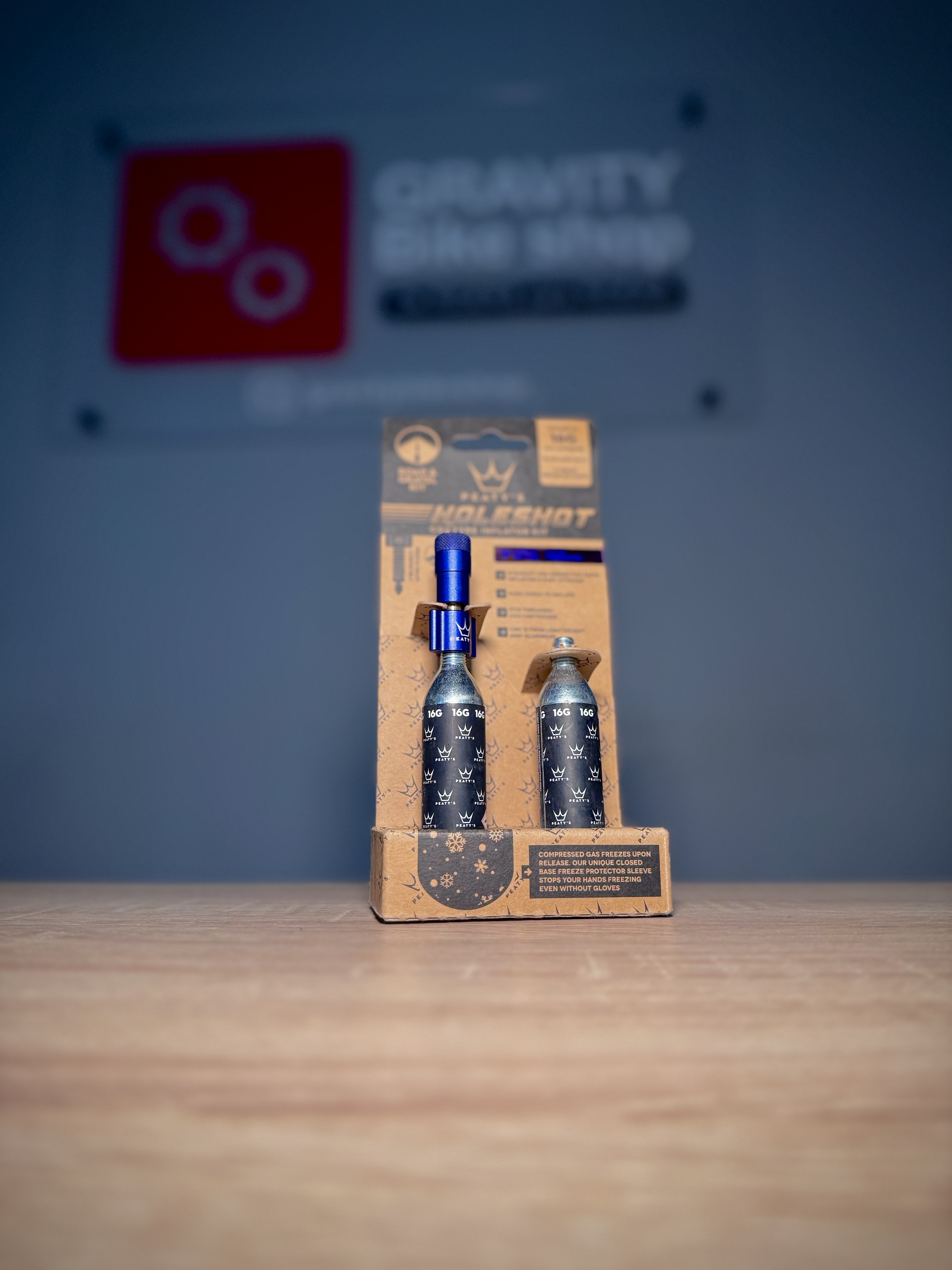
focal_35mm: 24
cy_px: 635
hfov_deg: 56.8
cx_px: 476
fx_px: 880
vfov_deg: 71.6
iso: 320
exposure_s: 1/60
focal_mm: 6.76
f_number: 1.78
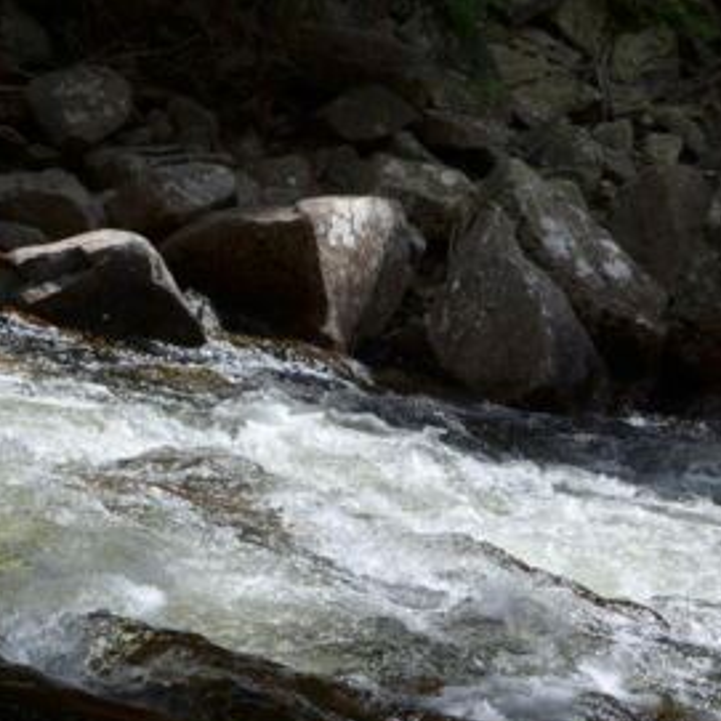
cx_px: 231
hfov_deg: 16.5
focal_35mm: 105
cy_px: 430
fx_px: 2474
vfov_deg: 16.6
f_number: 9
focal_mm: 35
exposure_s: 1/320
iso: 100
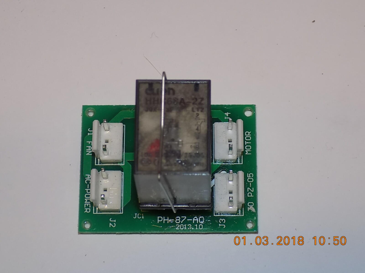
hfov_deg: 20.2
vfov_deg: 15.2
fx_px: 1023
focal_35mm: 97
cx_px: 182
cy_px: 136
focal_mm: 17.2
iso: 200
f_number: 4.6
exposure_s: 1/30
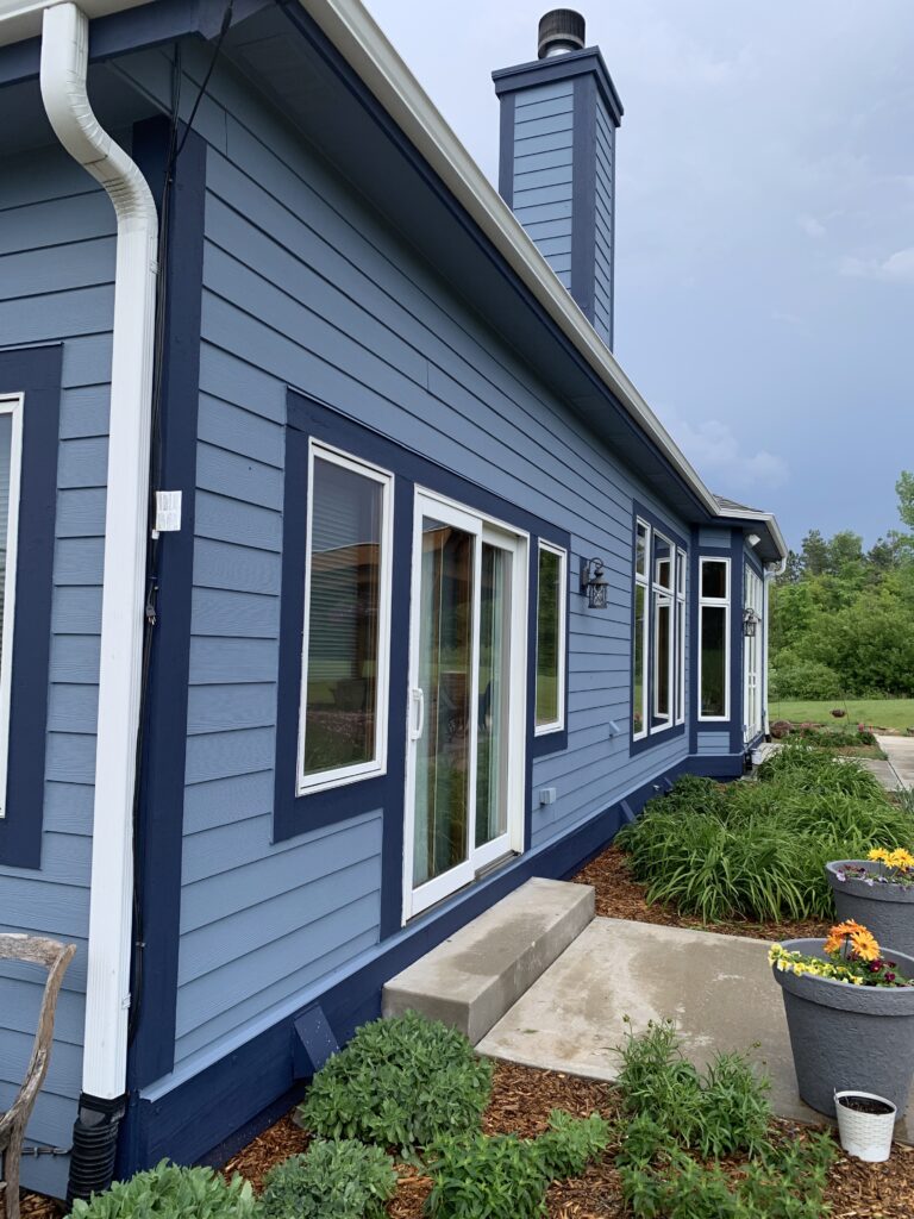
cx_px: 457
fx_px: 915
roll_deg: -1.5
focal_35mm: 26
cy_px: 610
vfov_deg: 67.3
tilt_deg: +3.0
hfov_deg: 53.1
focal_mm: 4.25
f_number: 1.8
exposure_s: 1/1235
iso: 25
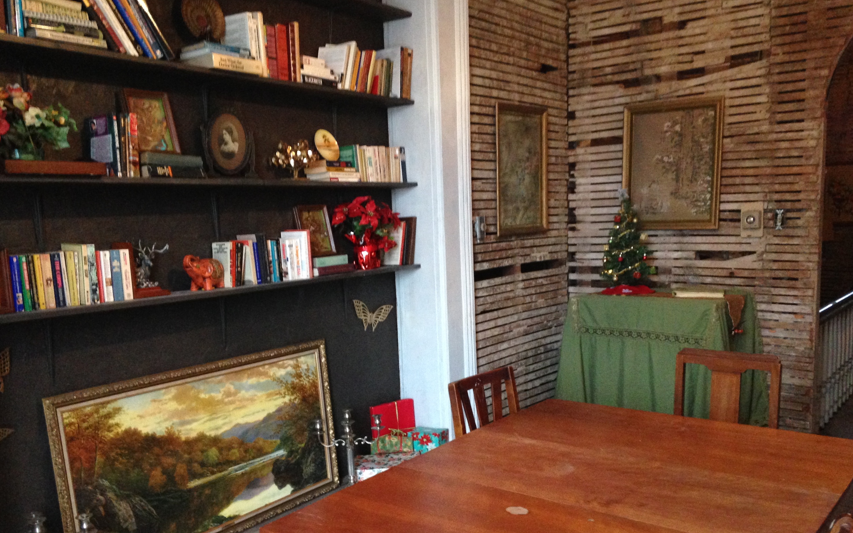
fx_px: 837
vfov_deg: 35.2
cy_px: 325
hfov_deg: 54.0
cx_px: 420
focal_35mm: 36
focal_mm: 4.12
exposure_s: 1/17
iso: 400
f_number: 2.4
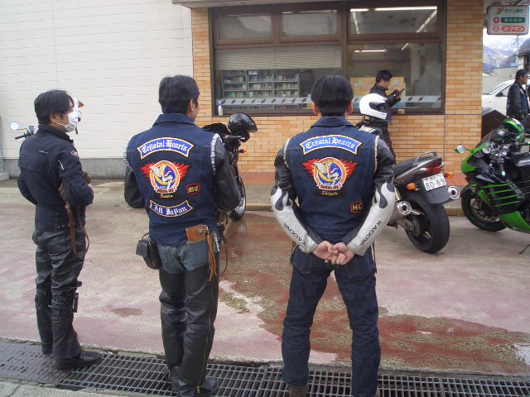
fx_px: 551
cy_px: 198
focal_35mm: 36
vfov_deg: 39.7
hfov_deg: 51.4
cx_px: 265
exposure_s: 1/125
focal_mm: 4.8
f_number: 4
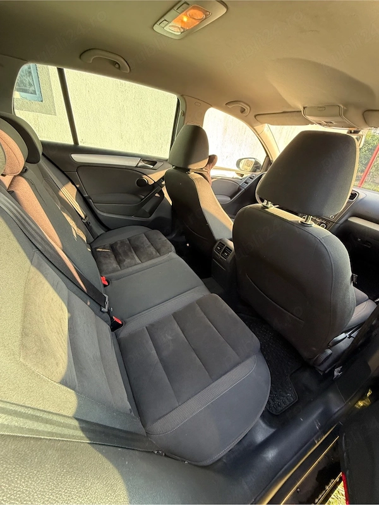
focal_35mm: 14
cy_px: 252
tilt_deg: -29.2
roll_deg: -8.9
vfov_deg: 102.1
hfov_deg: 85.7
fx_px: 204
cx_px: 190
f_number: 2.2
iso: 250
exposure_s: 1/99
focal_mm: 2.22
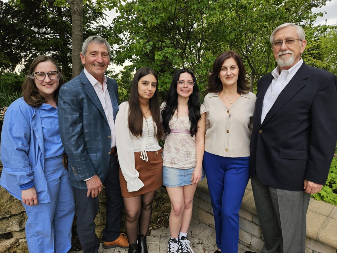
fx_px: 224
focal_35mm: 23
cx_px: 168
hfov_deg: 73.9
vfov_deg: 58.9
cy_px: 126
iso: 80
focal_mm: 5.4
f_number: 1.8
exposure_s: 1/180
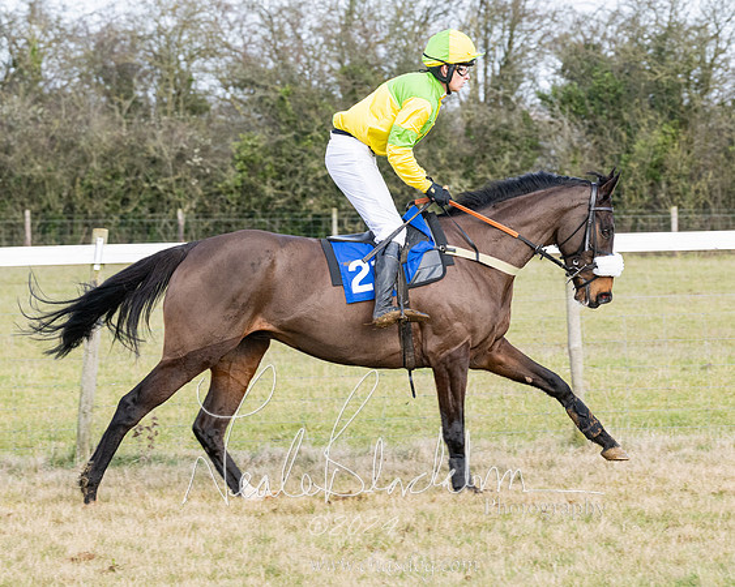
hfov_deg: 9.0
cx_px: 498
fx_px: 4680
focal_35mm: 215
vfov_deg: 7.2
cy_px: 331
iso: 400
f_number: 5
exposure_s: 1/800
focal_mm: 105
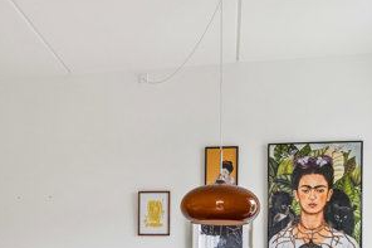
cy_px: 268
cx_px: 94
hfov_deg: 36.1
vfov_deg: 23.6
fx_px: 558
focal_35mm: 54
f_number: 7.1
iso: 800
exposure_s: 1/15
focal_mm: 20
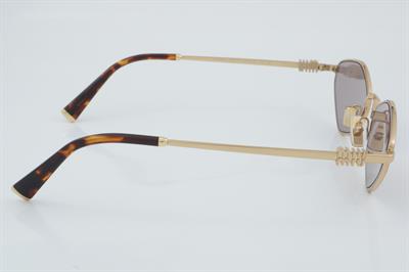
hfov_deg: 27.0
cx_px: 204
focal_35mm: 75
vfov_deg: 18.2
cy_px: 136
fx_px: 851
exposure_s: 1/4
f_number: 32
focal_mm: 50
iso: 100
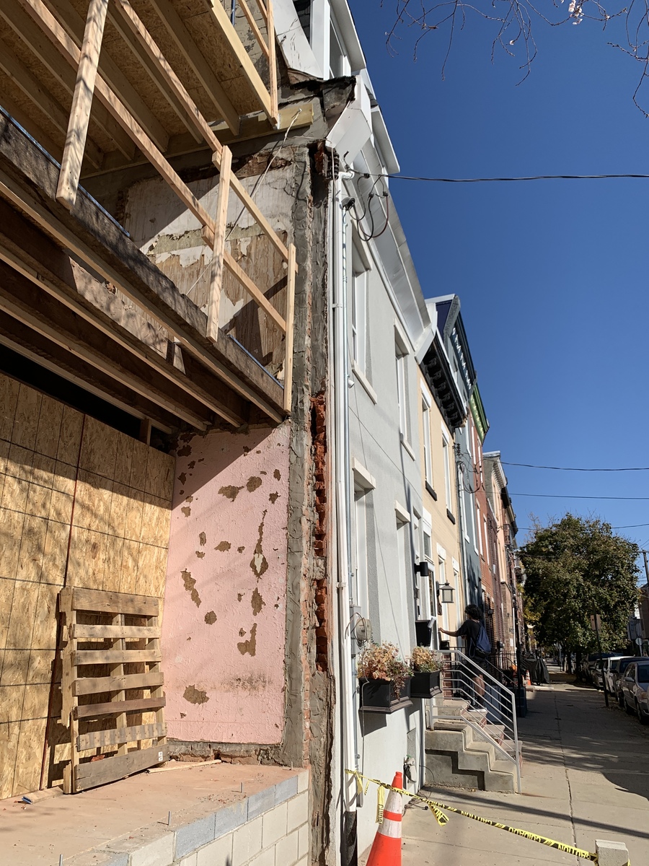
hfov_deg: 53.1
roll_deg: +0.7
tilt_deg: +17.0
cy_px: 433
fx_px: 650
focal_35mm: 26
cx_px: 324
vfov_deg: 67.3
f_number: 1.8
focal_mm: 4.25
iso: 25
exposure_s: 1/3521
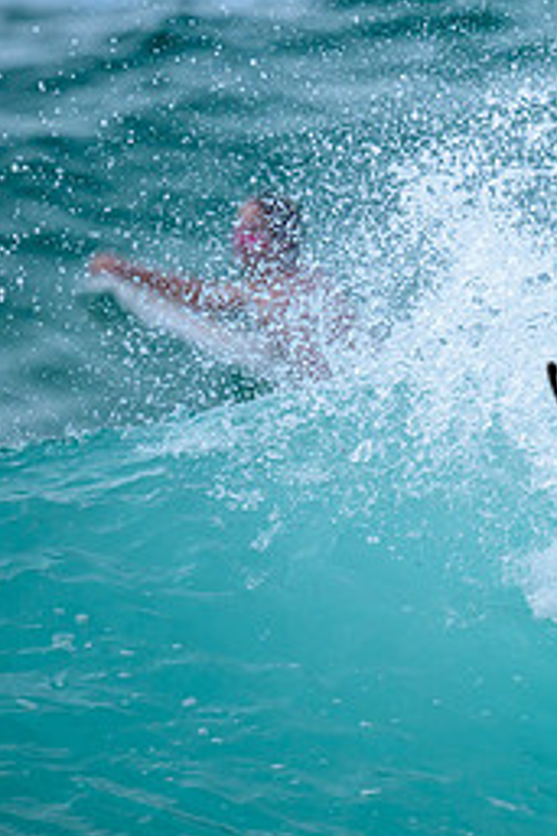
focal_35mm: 2036
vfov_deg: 1.0
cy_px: 306
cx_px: 931
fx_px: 47312
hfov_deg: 0.7
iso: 560
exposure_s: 1/3200
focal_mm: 800
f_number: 6.3
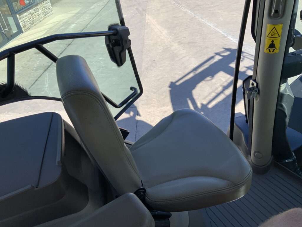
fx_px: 253
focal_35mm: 29
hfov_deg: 61.7
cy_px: 114
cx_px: 151
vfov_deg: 48.2
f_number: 1.8
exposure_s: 1/1055
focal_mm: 3
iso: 16
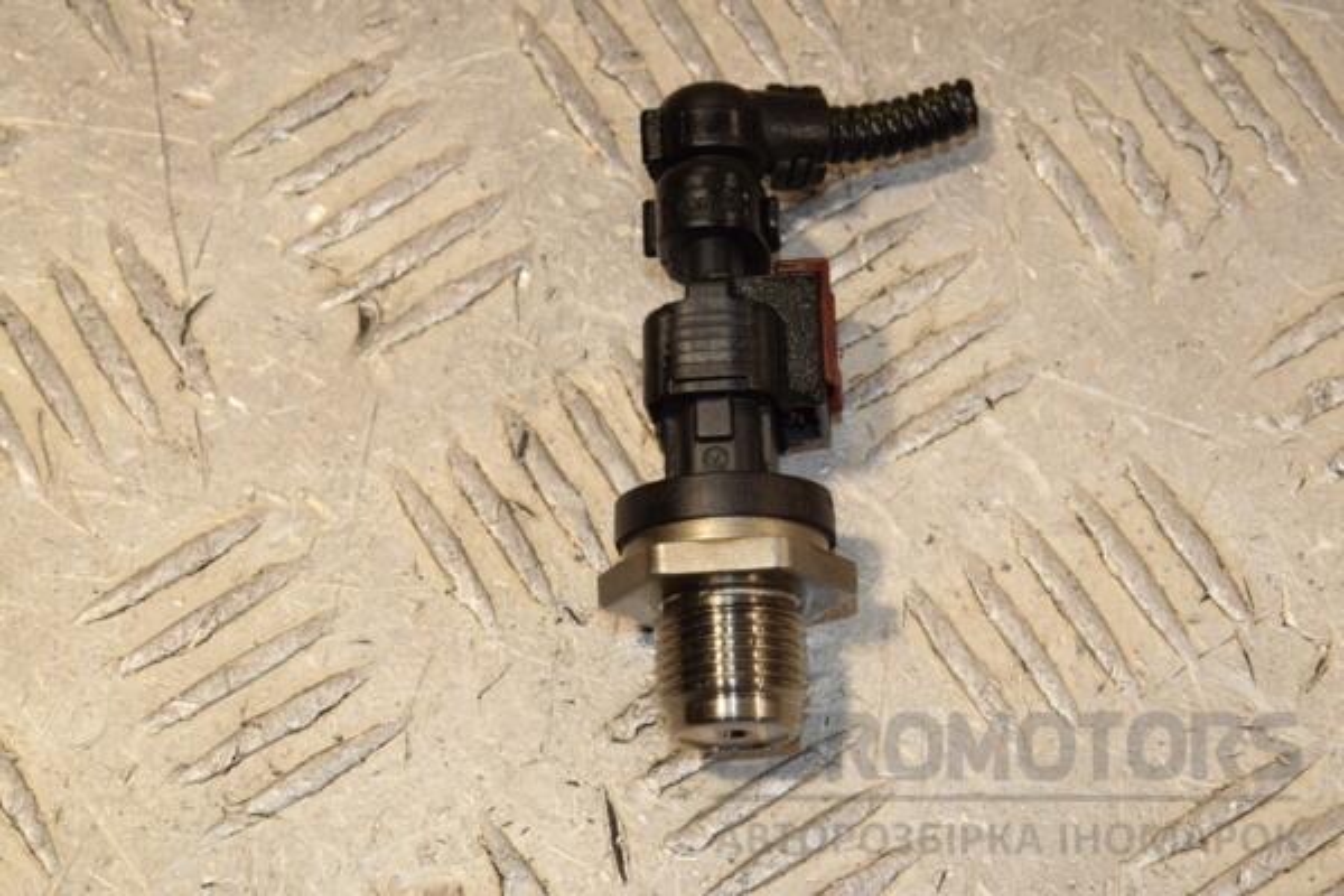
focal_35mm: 128
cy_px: 448
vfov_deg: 10.8
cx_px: 672
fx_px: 4760
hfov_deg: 16.1
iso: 800
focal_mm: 85
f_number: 10
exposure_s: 1/200
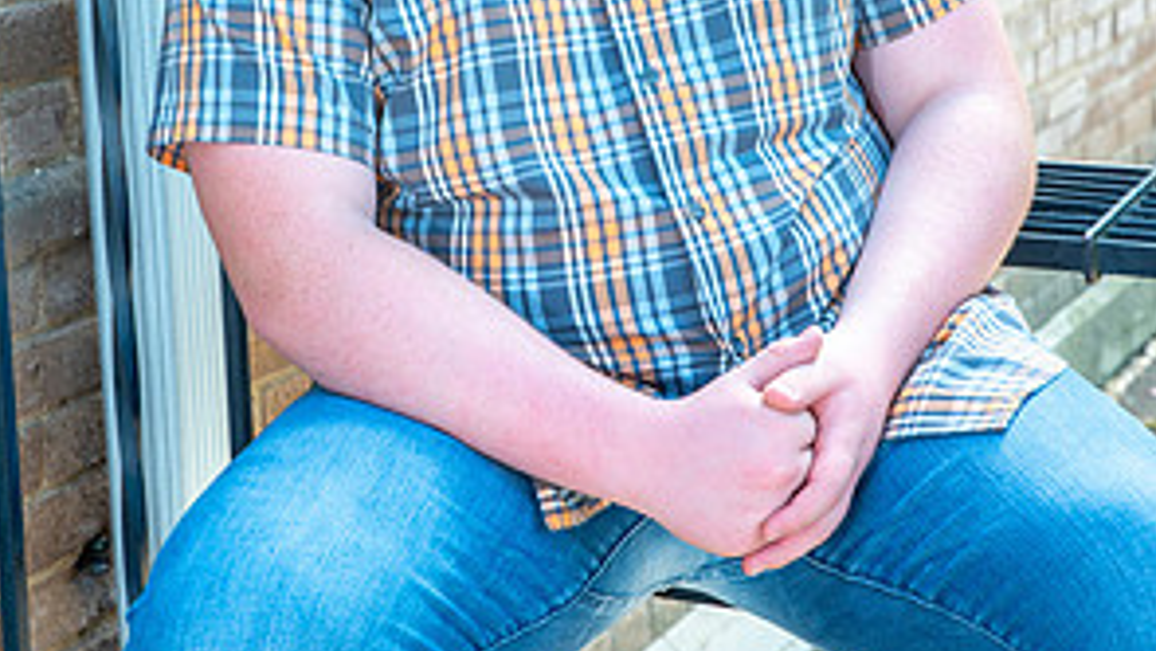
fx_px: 3035
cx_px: 572
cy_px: 55
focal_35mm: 99
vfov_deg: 12.1
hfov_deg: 21.6
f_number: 7.1
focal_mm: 62
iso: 320
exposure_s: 1/80
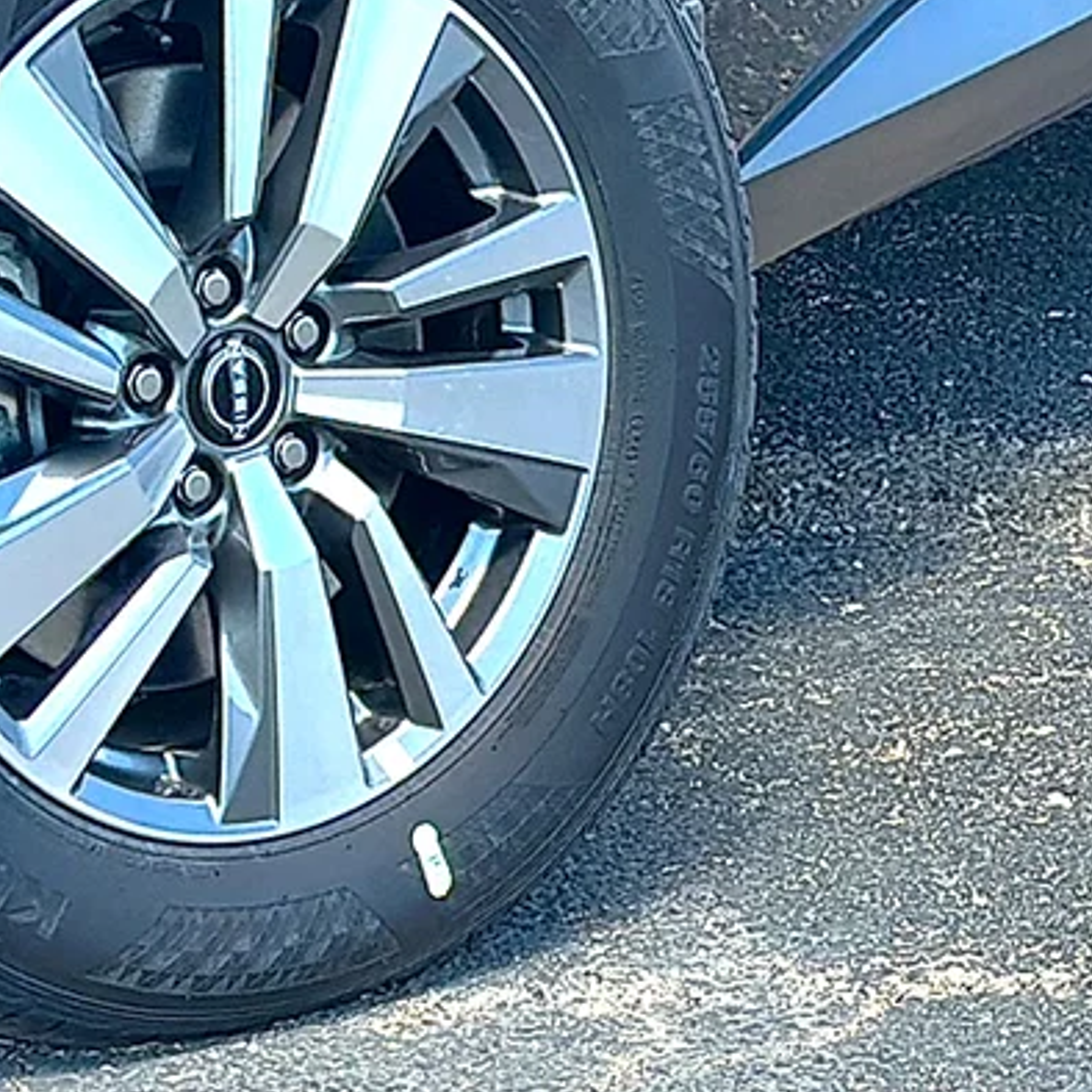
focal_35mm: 157
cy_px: 384
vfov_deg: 11.1
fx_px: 5603
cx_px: 723
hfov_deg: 11.1
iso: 80
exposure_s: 1/1230
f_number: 1.78
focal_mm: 6.86
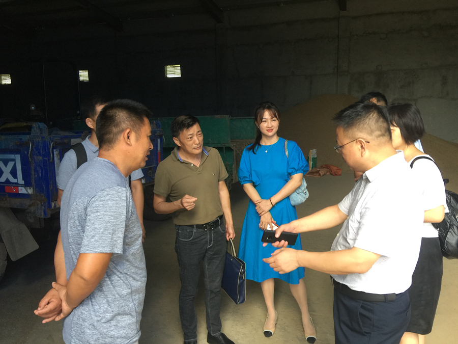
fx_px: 384
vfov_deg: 48.2
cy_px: 172
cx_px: 229
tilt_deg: -6.3
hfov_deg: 61.7
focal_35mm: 29
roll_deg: -1.9
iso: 50
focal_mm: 4.15
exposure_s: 1/17
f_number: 2.2
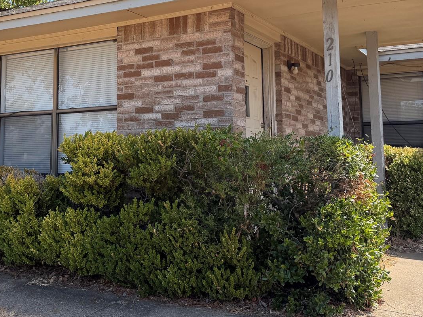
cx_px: 149
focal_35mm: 46
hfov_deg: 40.8
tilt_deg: +6.9
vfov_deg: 31.1
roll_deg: +0.7
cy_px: 95
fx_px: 562
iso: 100
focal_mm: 6.76
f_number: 1.78
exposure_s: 1/2525
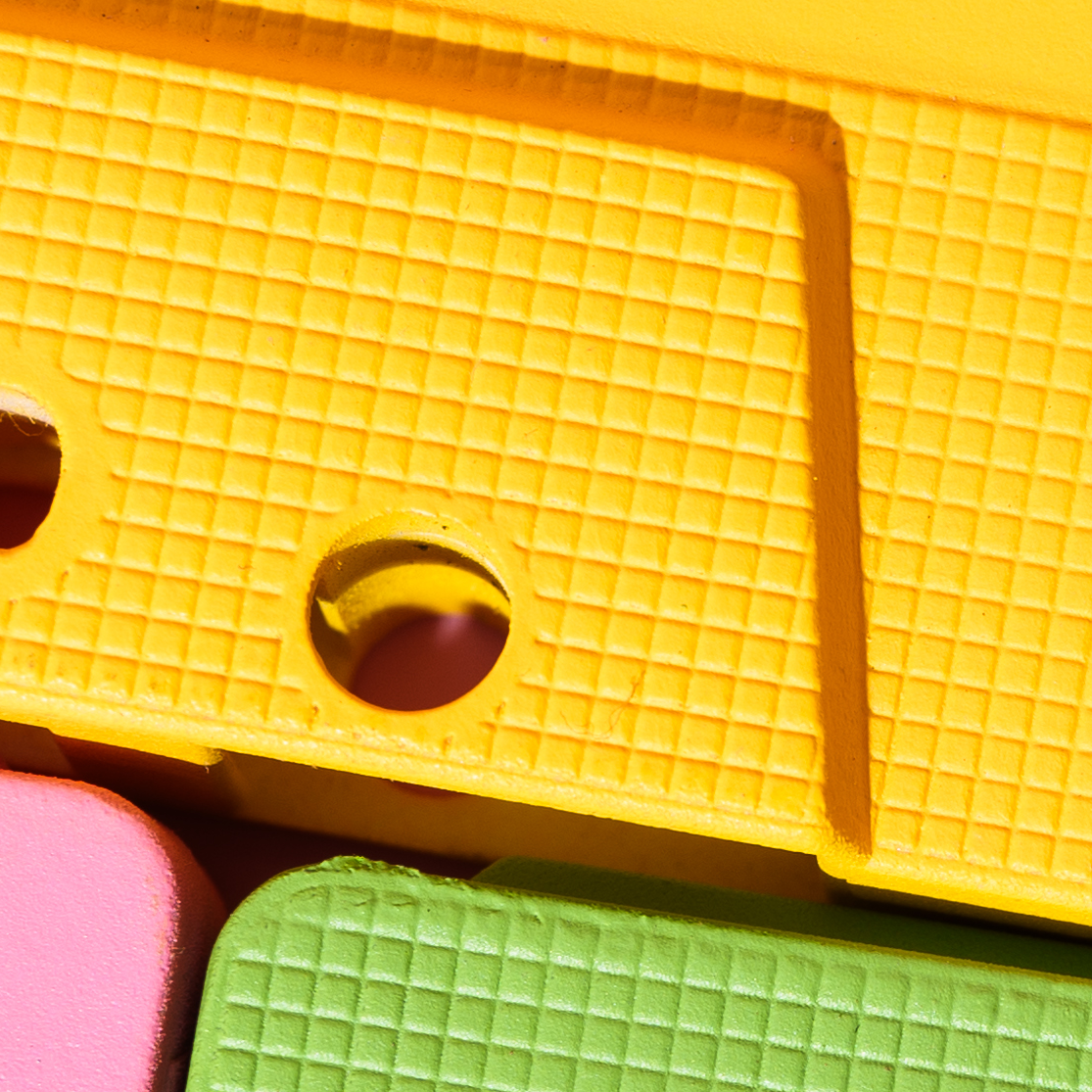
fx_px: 9529
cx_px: 1304
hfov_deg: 6.5
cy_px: 1017
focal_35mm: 267
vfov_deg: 6.5
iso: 100
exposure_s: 1/200
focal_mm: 50
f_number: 8
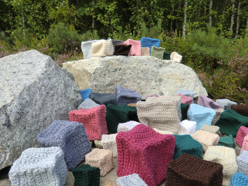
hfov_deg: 61.7
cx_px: 124
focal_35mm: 29
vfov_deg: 48.2
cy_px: 93
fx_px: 208
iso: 64
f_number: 3.5
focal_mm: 5.2
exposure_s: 1/250
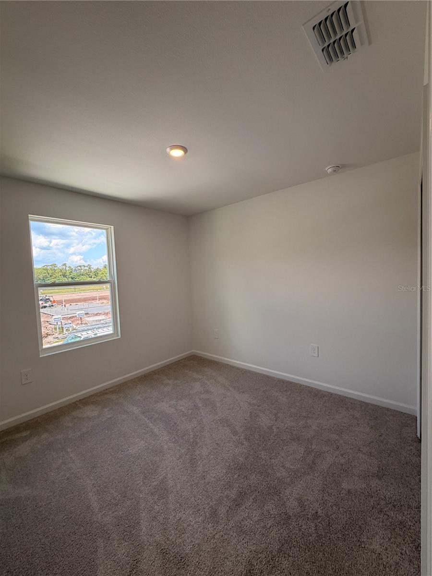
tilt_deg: -3.2
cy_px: 288
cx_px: 216
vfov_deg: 102.1
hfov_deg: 85.7
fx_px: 233
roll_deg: +1.3
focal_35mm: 14
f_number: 2.2
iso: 64
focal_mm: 2.22
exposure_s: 1/120
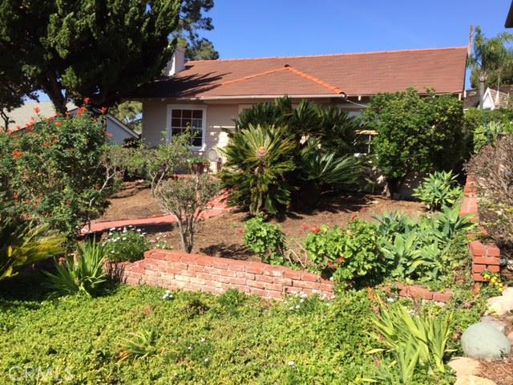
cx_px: 256
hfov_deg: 61.7
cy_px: 192
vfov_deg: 48.2
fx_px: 430
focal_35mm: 29
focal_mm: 4.15
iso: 32
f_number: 2.2
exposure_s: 1/1163
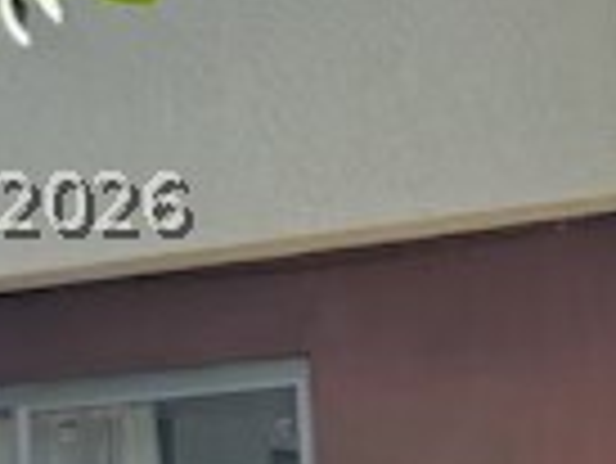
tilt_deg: +11.4
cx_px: 130
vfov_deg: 13.2
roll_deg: +1.9
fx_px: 1995
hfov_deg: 17.4
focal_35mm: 112
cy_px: 203
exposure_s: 1/2252
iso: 80
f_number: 1.78
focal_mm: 6.76
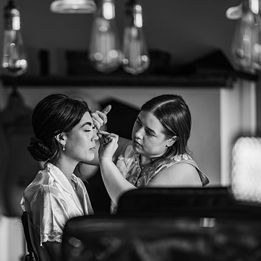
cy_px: 139
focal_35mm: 116
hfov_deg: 15.0
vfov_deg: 15.0
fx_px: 990
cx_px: 80
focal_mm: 85
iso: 100
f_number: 1.8
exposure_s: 1/200
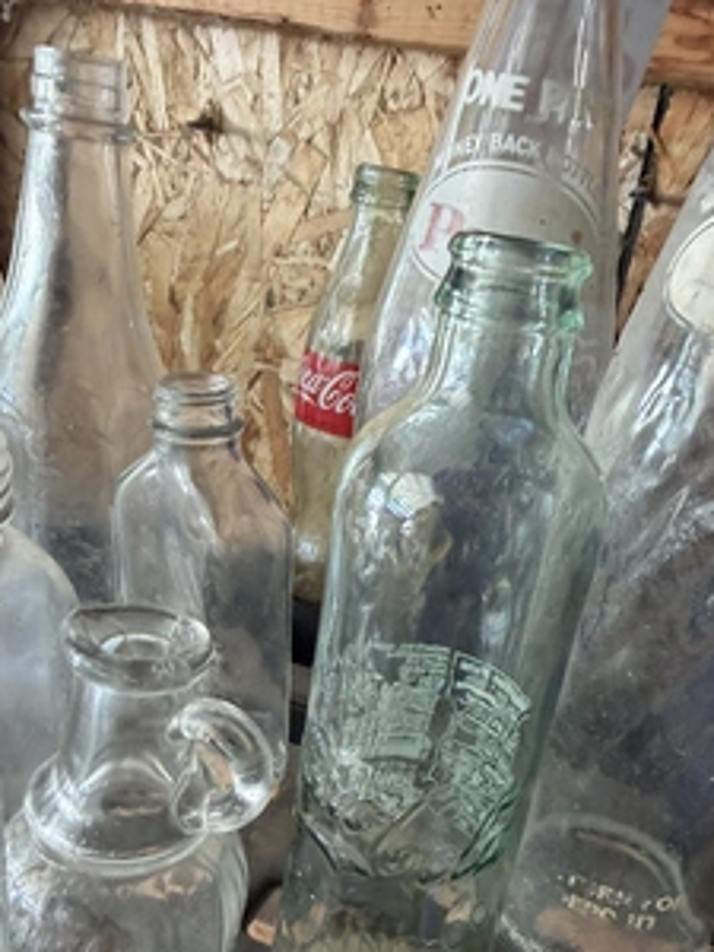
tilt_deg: -24.6
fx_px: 880
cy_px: 631
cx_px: 425
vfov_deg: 55.7
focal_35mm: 32
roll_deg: -10.9
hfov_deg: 44.0
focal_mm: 2.22
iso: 320
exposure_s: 1/73
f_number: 2.2
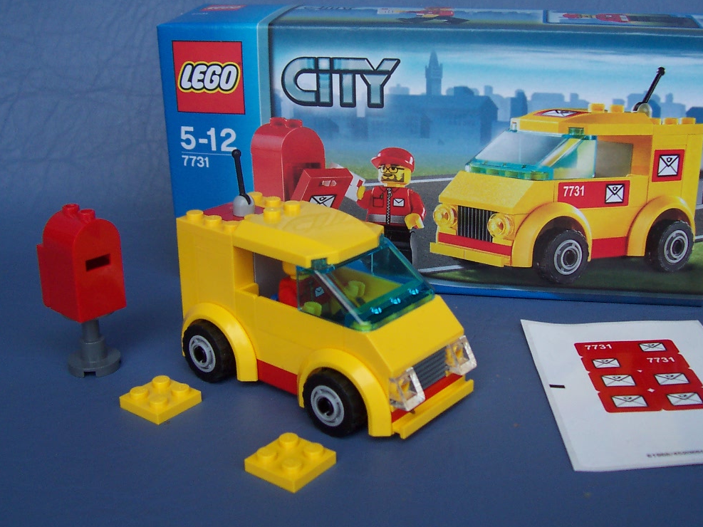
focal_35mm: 45
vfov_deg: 32.1
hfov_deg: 42.0
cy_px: 214
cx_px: 406
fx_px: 914
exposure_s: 1/500
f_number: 2.8
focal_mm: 5.6
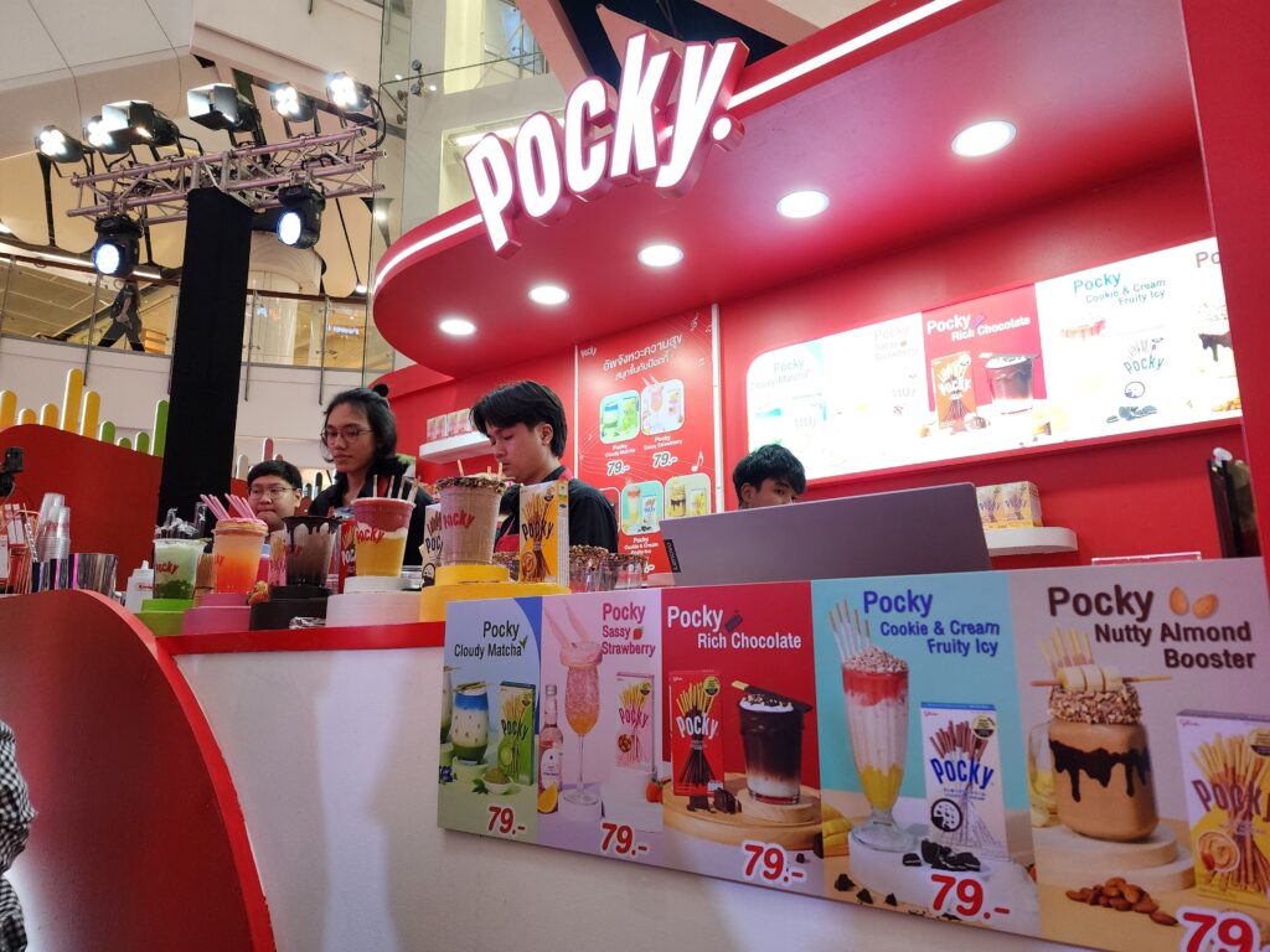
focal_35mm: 23
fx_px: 844
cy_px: 476
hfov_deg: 73.9
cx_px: 635
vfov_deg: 58.9
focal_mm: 6.4
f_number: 1.8
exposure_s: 1/100
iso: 160
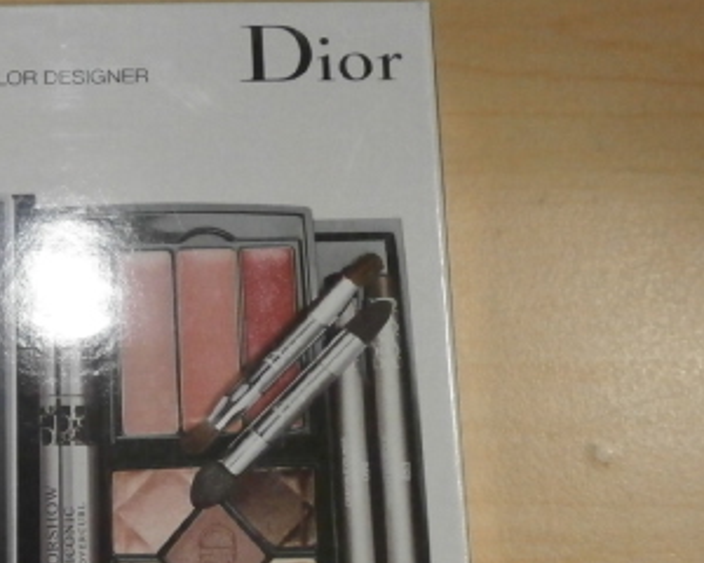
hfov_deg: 19.4
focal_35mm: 98
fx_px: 2042
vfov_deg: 15.5
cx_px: 145
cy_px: 542
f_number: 3.4
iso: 640
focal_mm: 8.3
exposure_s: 1/250
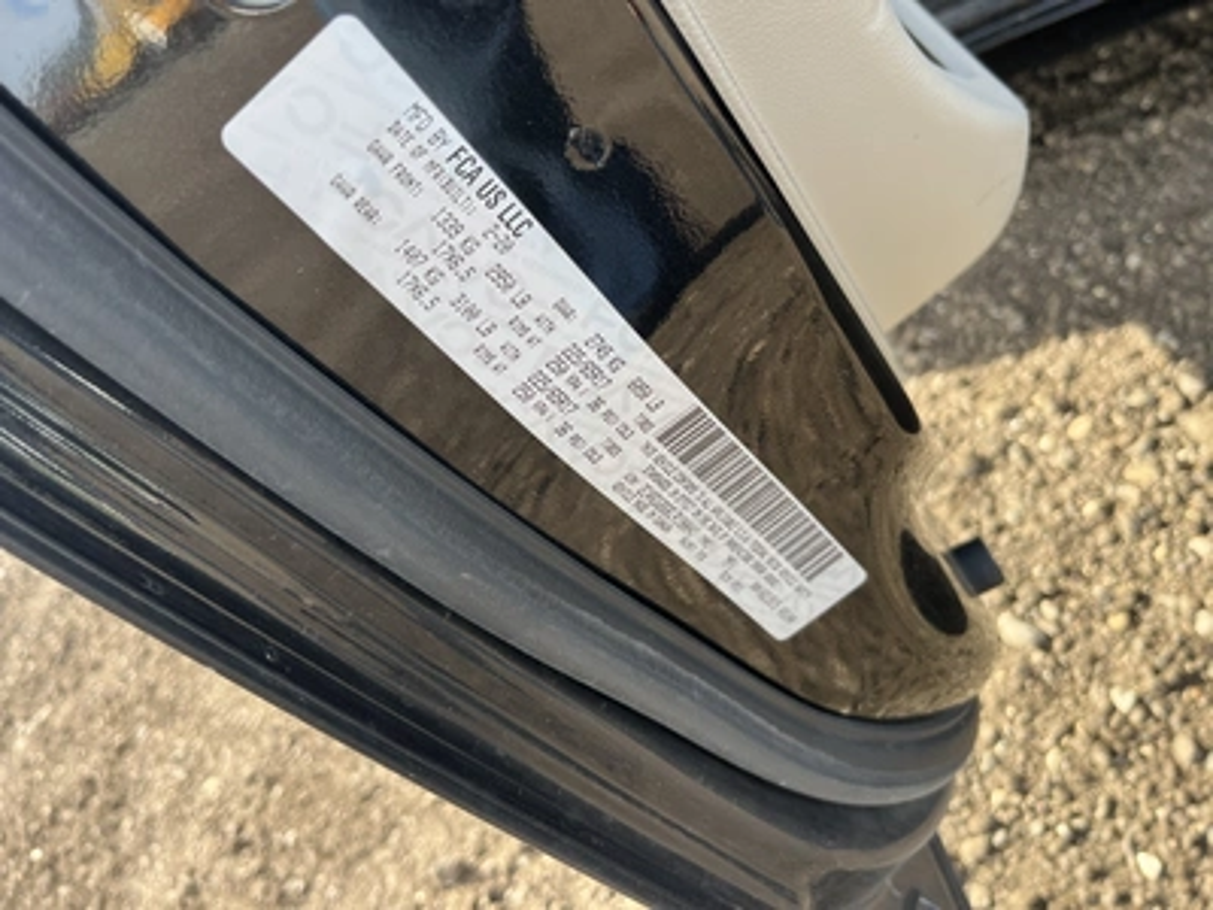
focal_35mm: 26
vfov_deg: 53.1
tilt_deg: -32.7
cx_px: 606
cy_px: 455
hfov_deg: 67.3
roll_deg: +37.2
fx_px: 911
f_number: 1.6
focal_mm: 5.1
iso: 50
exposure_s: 1/418
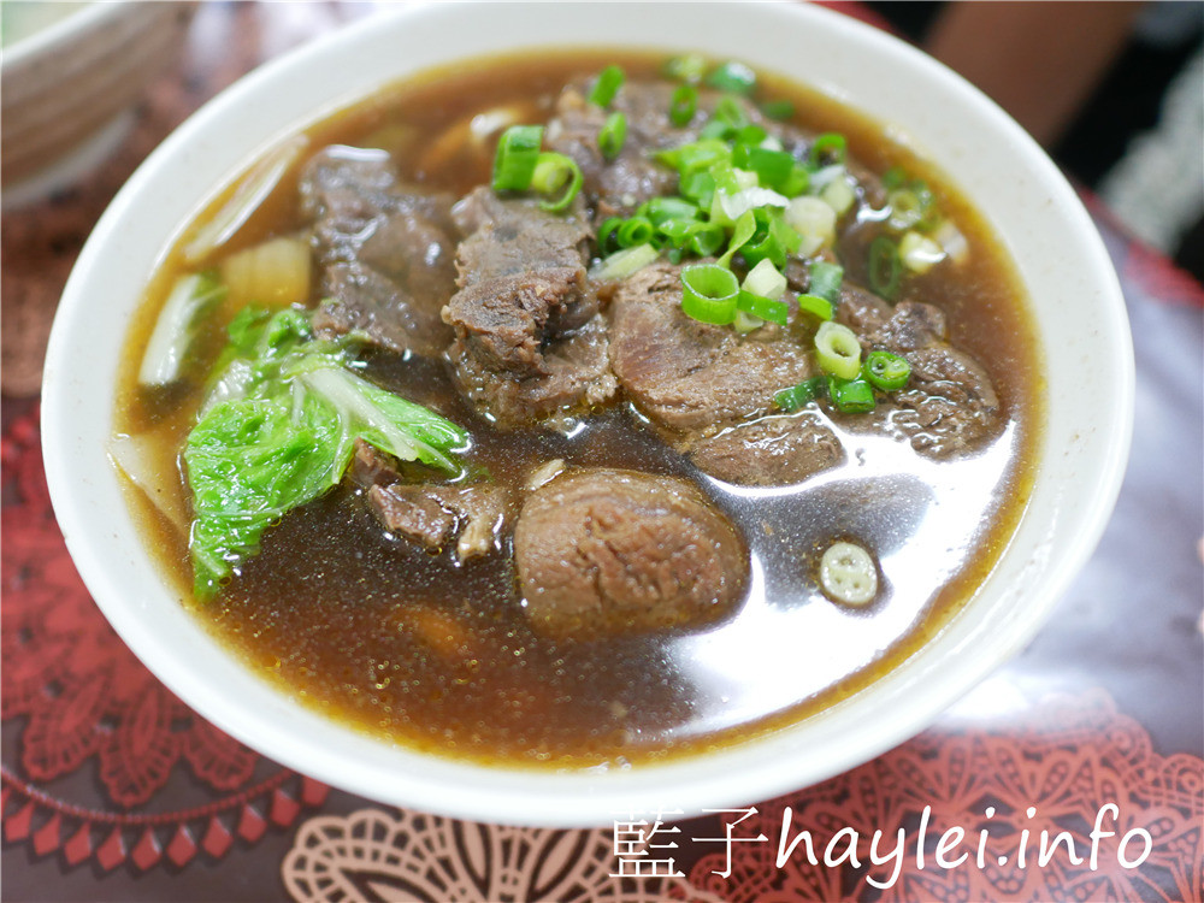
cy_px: 452
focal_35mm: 30
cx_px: 602
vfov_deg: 46.8
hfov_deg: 60.0
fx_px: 1043
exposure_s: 1/60
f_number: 1.7
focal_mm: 15
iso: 800
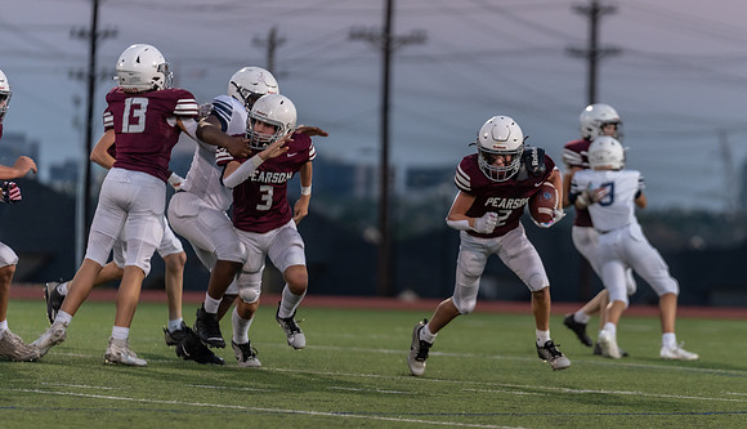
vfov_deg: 4.4
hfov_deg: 7.7
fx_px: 5575
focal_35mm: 280
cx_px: 482
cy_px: 221
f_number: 2.8
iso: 800
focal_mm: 200
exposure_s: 1/640
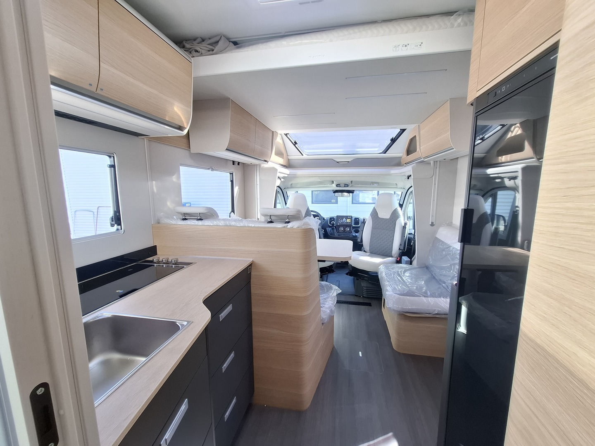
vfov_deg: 89.9
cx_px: 298
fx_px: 223
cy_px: 223
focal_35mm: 13
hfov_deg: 106.2
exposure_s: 1/50
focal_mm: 1.74
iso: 80
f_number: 2.2
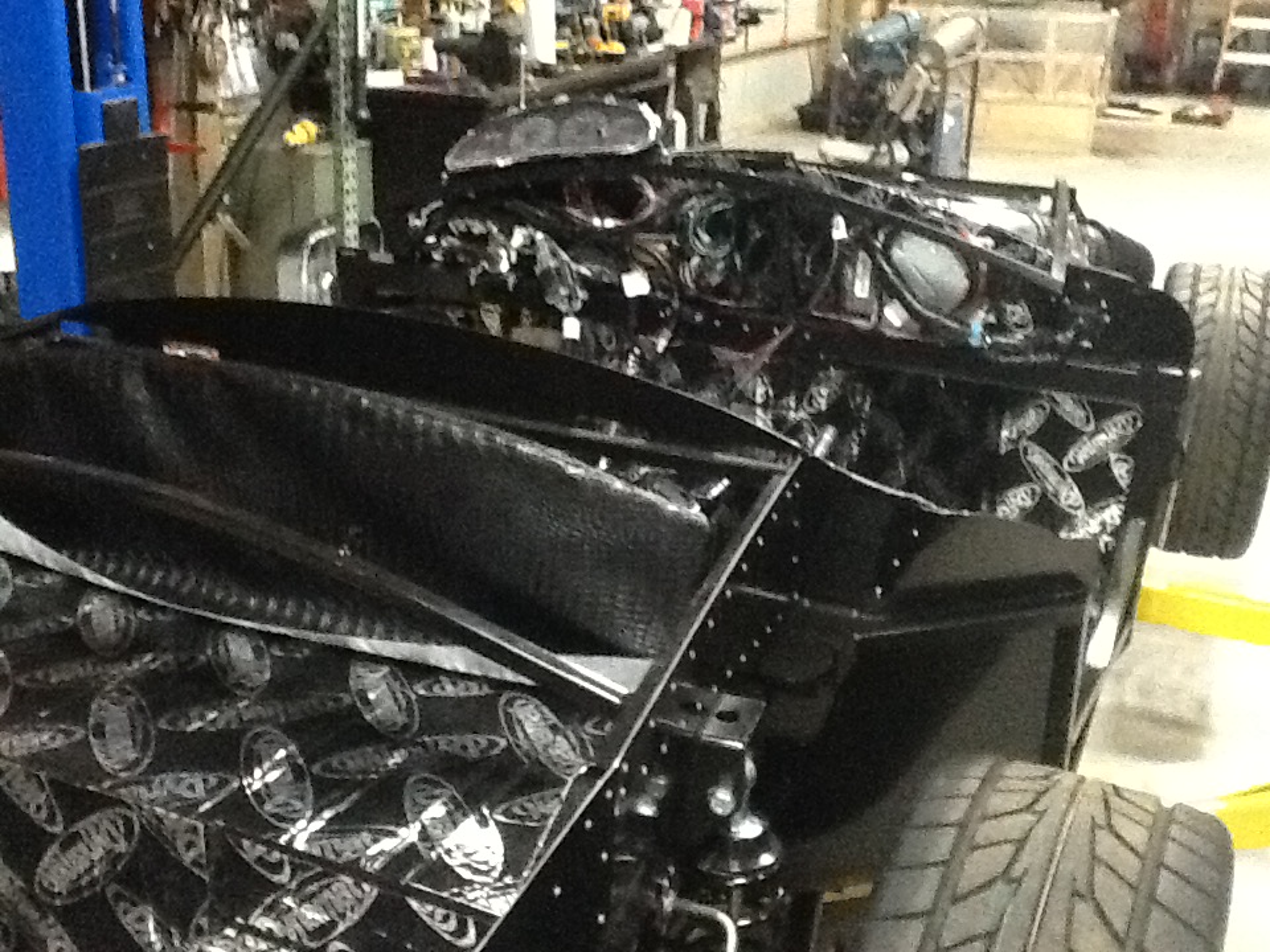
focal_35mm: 44
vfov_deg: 32.9
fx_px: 1614
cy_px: 476
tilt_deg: -21.0
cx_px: 635
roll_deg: +0.2
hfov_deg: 42.9
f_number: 2.4
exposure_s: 1/15
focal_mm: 2.03
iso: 640
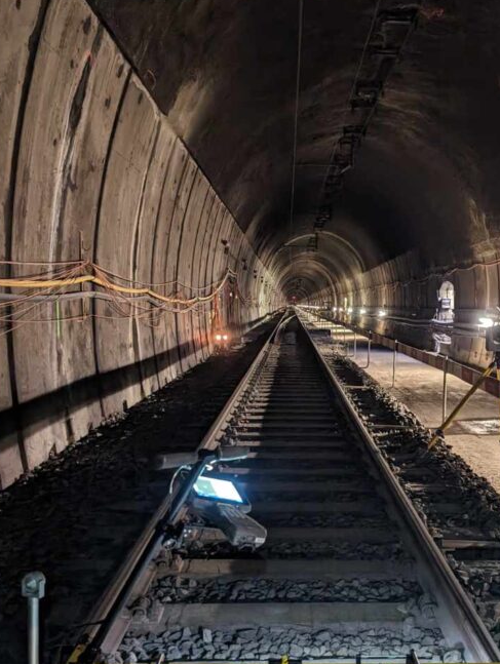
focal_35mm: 38
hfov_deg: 37.4
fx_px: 730
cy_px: 347
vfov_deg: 48.9
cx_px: 331
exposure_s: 1/25
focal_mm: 6.9
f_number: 1.7
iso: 1247
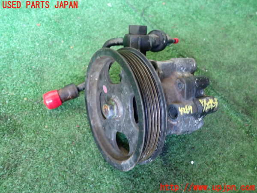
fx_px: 223
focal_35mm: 30
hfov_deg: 60.0
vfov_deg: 46.8
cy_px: 96
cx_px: 128
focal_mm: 5.4
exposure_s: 1/40
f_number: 2.3
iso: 640
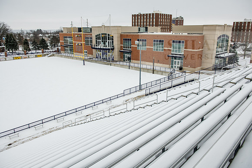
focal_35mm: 29
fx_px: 203
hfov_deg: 63.6
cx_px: 126
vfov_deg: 45.0
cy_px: 84
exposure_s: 1/320
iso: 400
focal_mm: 29
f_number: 5
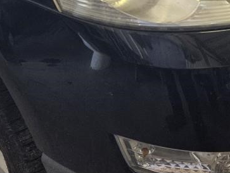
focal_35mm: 81
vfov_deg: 16.3
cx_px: 110
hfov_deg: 24.1
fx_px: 539
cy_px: -102
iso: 250
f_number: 1.8
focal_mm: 5.4
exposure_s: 1/170
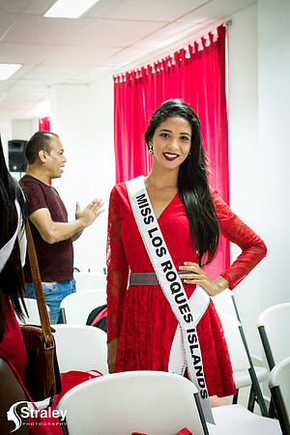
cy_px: 218
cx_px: 145
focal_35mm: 62
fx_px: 749
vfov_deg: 32.4
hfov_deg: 21.9
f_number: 6.3
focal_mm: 62
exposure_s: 1/100
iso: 14400
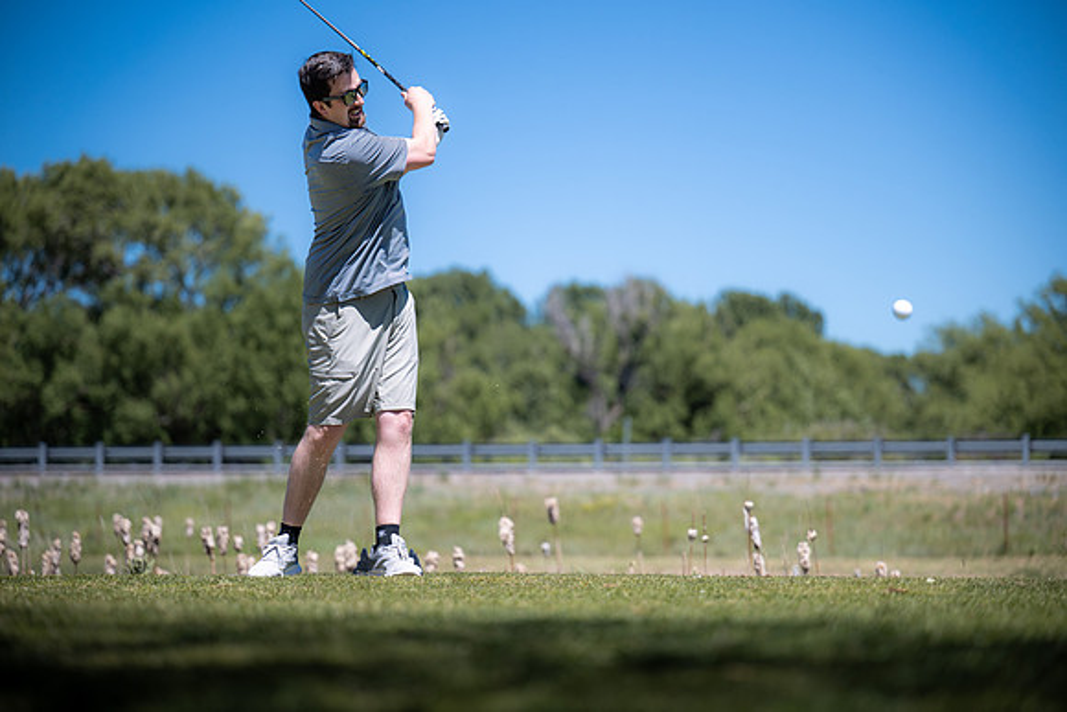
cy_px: 359
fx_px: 3302
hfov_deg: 18.4
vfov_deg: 12.3
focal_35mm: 111
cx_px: 539
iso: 1000
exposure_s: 1/16000
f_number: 2.8
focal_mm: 110
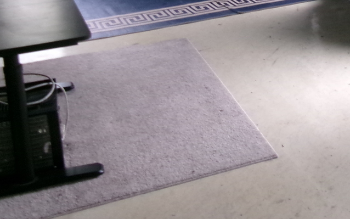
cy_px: -32
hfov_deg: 28.6
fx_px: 639
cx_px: 355
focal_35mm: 67
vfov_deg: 18.6
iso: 250
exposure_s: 1/34
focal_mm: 5.1
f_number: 3.9
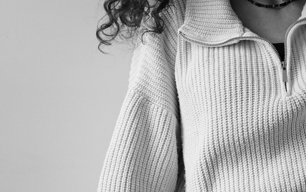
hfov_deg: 11.6
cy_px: 102
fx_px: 1501
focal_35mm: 180
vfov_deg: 7.3
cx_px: 241
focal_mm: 70
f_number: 2.8
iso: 3200
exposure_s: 1/160
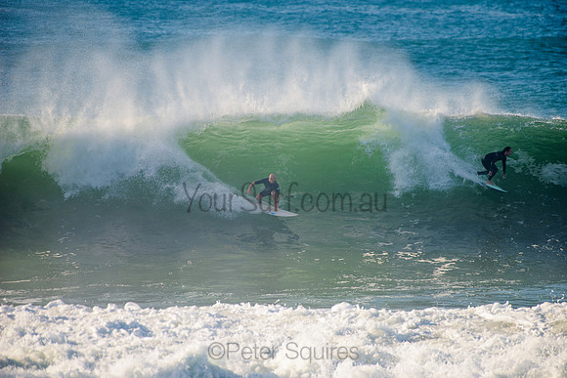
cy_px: 189
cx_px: 284
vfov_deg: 2.8
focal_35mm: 500
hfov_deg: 4.1
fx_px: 7876
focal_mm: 500
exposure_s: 1/1600
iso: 220
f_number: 5.6
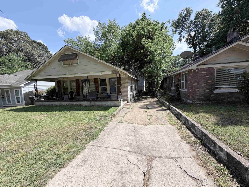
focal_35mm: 14
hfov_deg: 102.1
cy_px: 94
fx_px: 101
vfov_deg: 85.7
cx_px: 124
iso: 25
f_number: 2.2
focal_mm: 2.22
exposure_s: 1/770
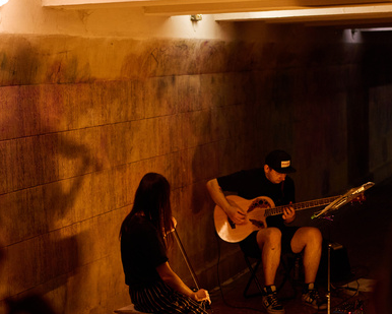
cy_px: 247
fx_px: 1010
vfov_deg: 17.5
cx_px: 139
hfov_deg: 21.9
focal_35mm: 87
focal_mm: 35
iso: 640
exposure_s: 1/320
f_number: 1.4
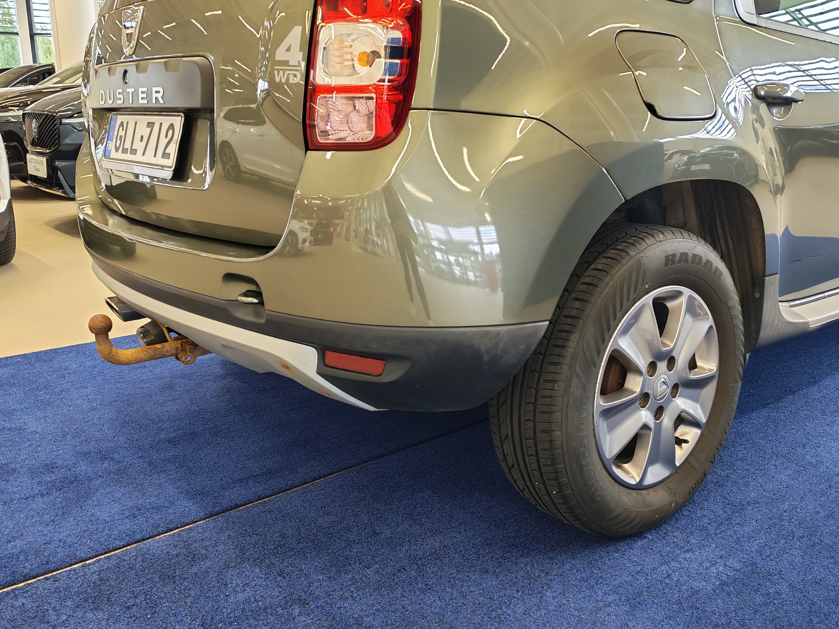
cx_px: 420
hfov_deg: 55.4
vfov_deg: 42.9
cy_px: 314
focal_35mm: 33
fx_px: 800
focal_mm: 6.12
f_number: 1.9
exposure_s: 1/100
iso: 400
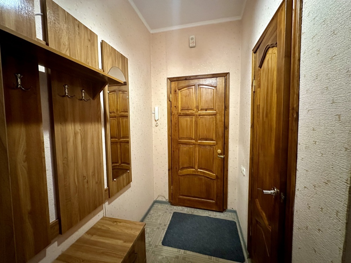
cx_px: 176
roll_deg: +0.3
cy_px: 132
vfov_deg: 85.7
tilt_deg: -3.7
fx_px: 142
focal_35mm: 14
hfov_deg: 102.1
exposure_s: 1/60
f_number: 2.2
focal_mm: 2.22
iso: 1000
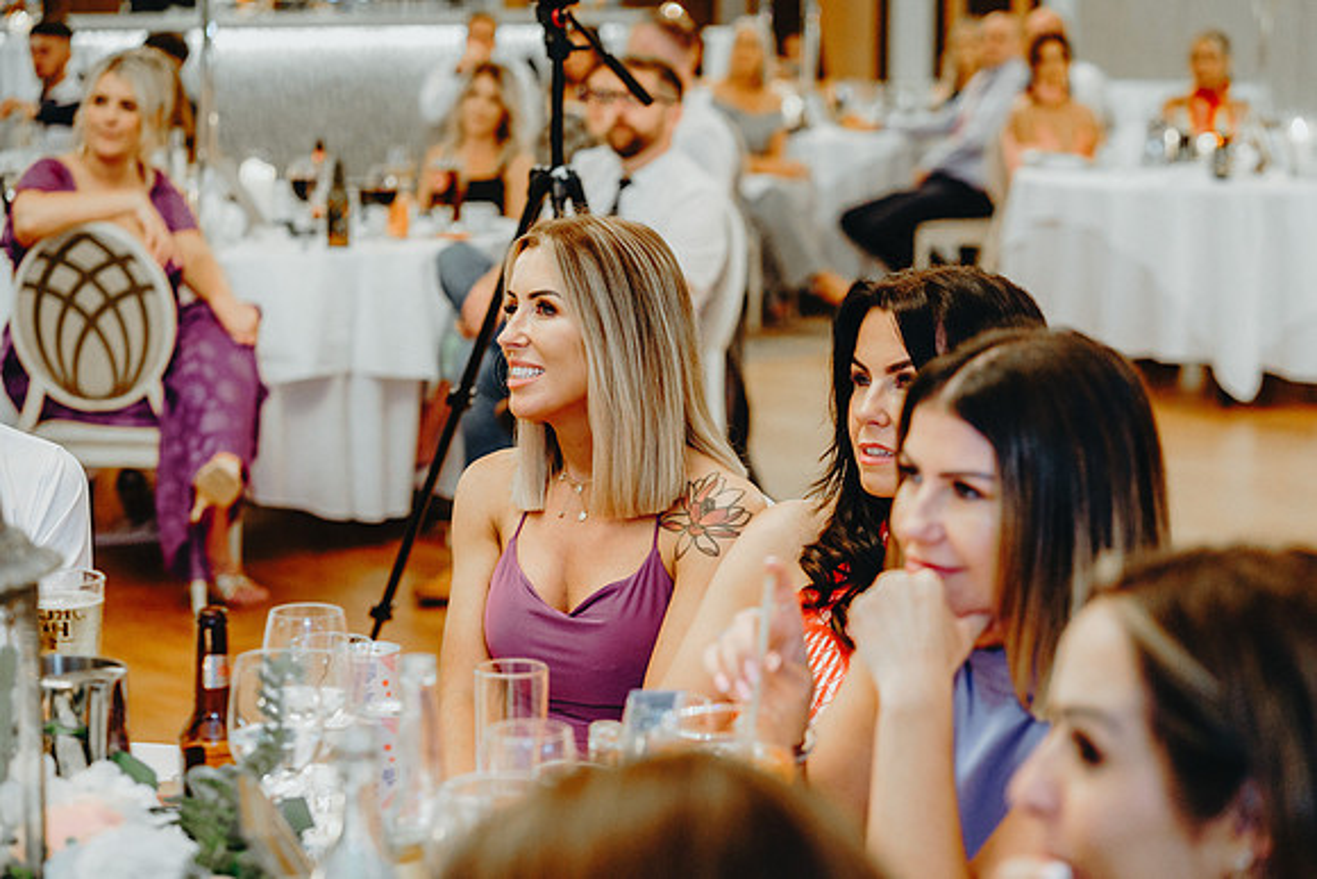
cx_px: 658
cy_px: 440
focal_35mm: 85
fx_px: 3110
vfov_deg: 16.1
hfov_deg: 23.9
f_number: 3.5
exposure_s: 1/125
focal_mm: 85
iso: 3200
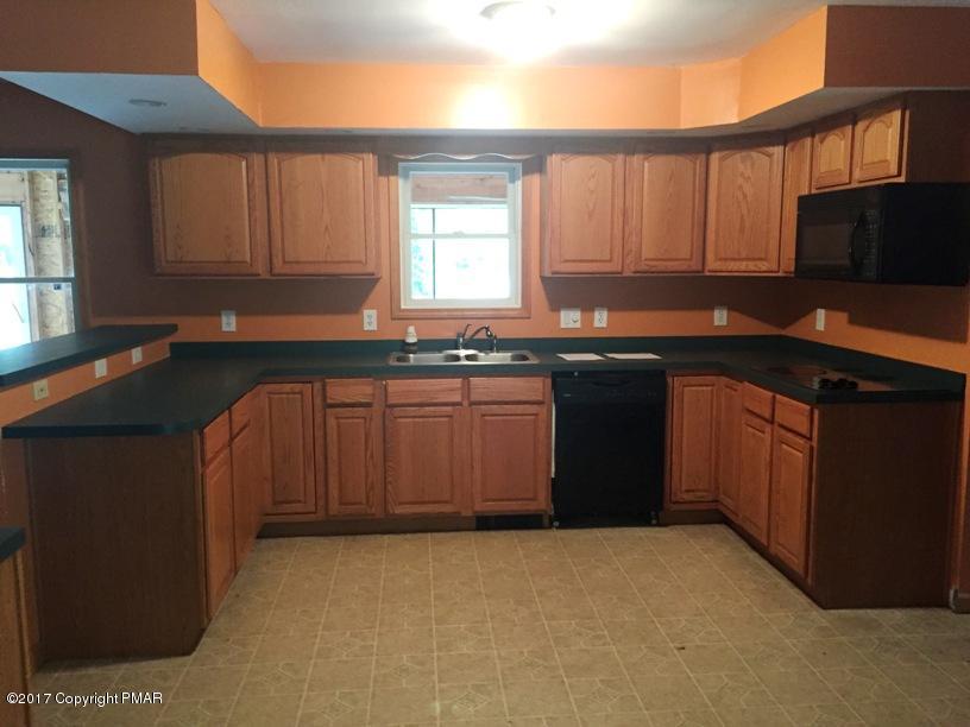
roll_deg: -1.1
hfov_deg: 61.7
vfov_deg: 48.2
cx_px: 485
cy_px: 364
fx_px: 813
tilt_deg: -7.4
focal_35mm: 29
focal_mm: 4.15
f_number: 2.2
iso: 250
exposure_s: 1/24
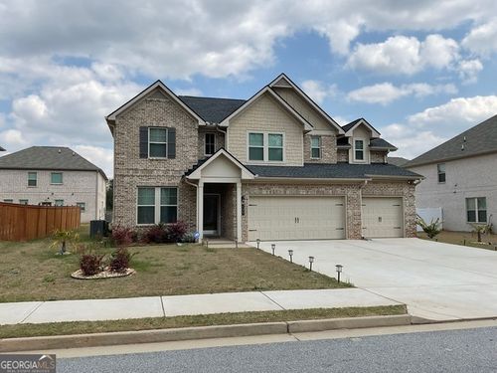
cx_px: 248
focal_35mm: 29
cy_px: 186
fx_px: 416
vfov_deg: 48.2
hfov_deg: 61.7
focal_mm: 3
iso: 16
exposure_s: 1/2320
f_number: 1.8
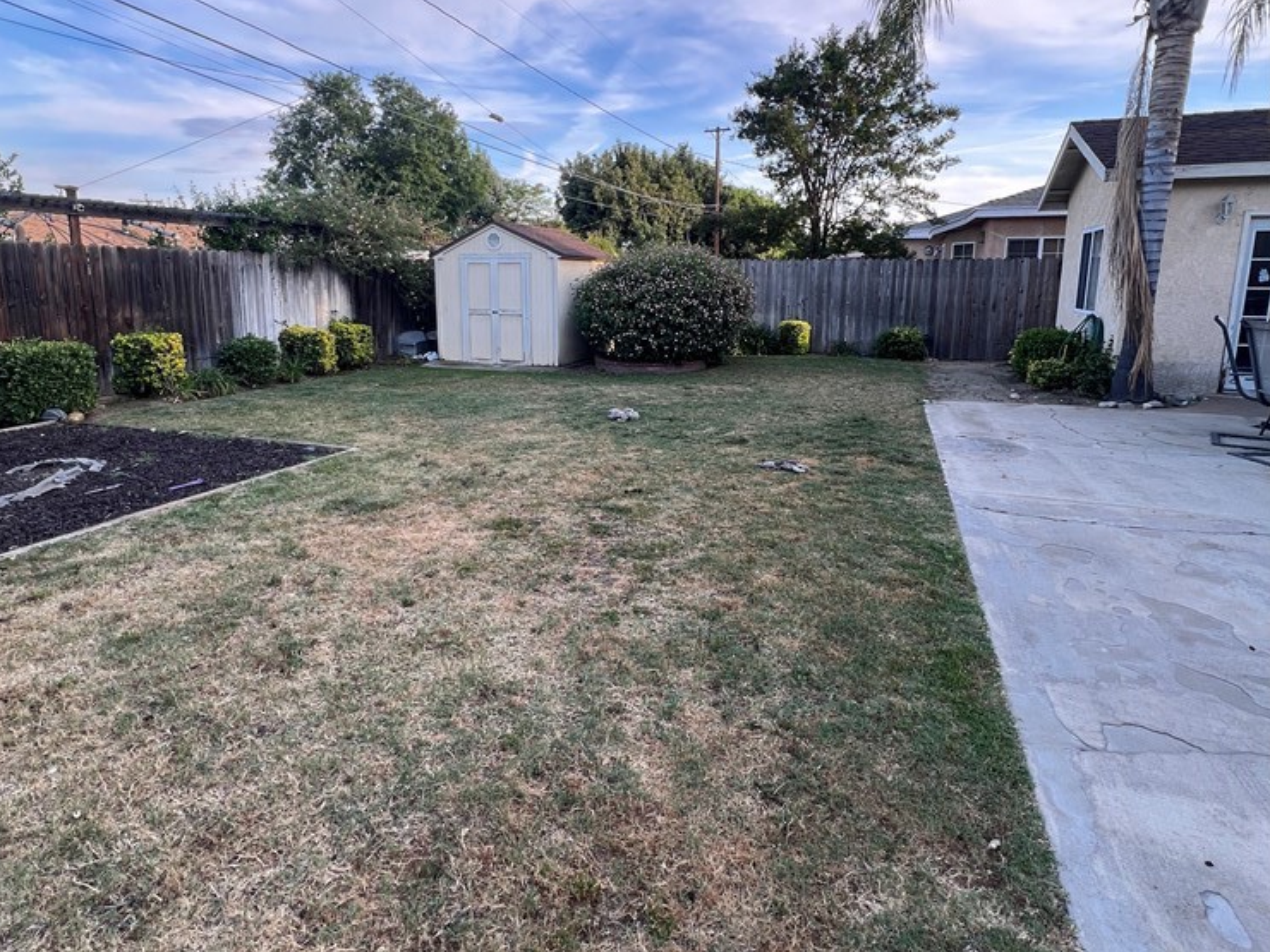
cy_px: 405
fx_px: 660
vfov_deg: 71.2
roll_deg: +0.2
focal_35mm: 18
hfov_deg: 87.7
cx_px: 616
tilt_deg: -10.3
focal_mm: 1.57
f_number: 1.8
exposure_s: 1/180
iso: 32
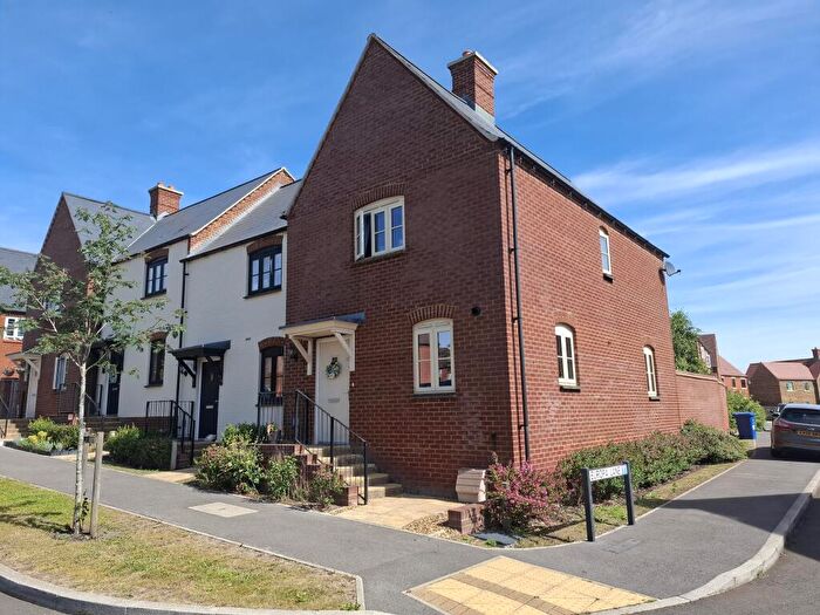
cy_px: 308
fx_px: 545
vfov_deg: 58.9
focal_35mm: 23
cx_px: 410
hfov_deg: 73.9
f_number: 1.8
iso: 50
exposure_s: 1/1157
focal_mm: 5.54
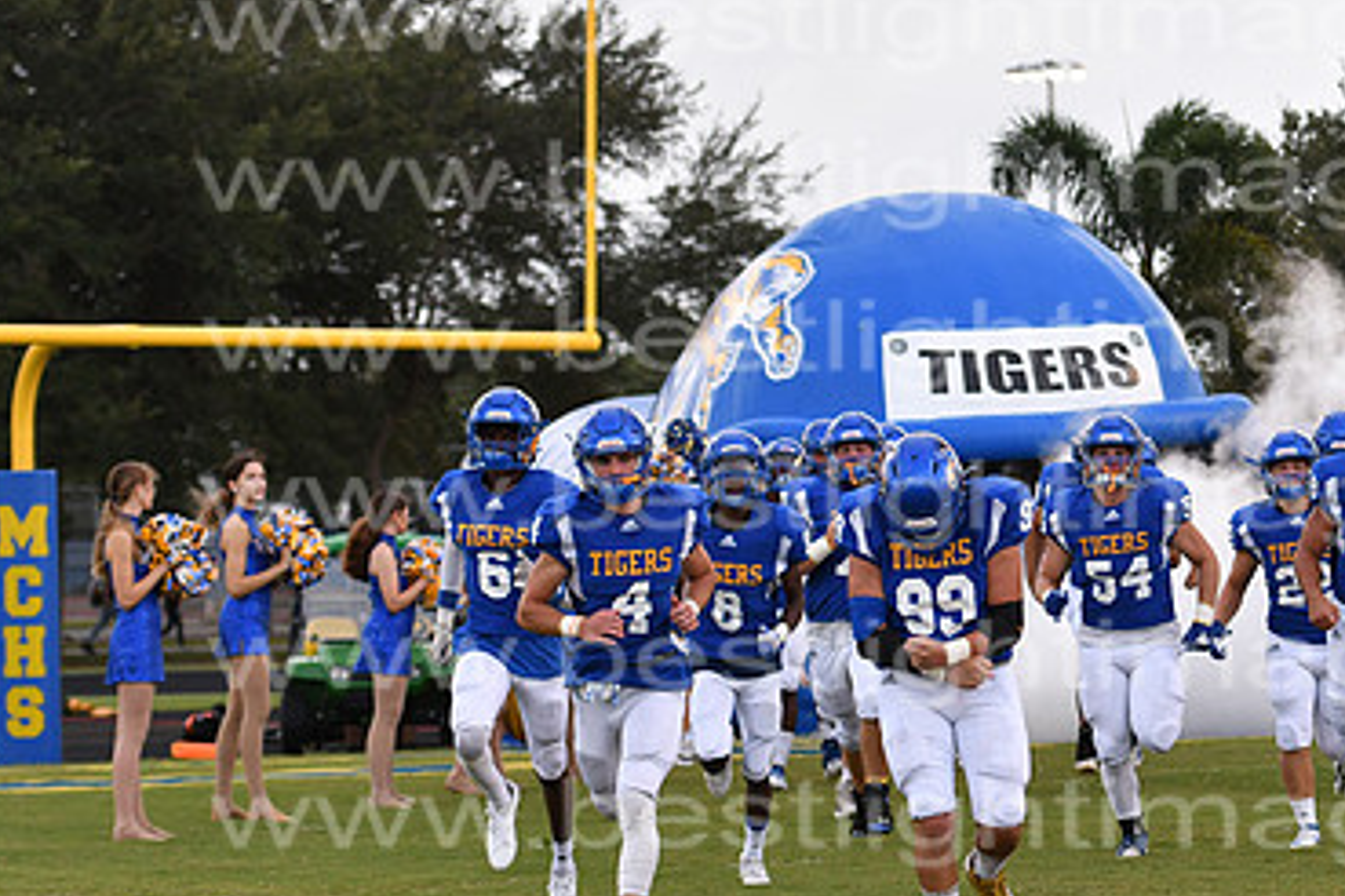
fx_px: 6164
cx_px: 1035
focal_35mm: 165
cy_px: 424
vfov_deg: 8.3
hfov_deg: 12.4
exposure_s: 1/1250
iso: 800
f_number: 3.2
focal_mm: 70
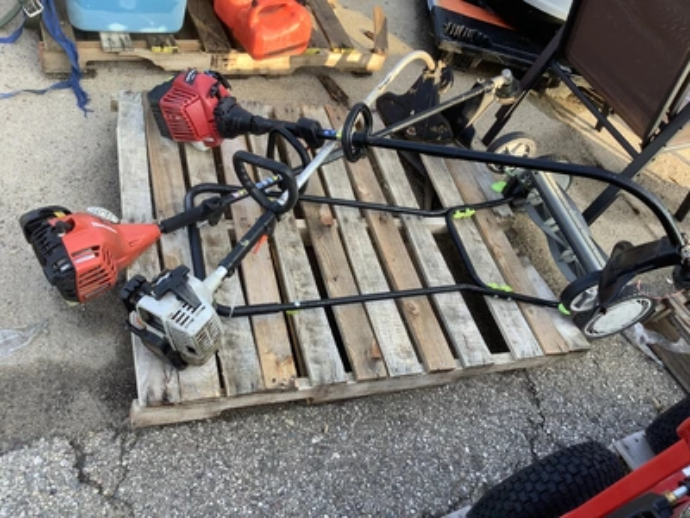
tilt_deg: -49.0
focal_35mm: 31
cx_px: 345
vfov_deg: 45.4
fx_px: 618
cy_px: 259
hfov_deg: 58.4
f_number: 2.4
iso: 40
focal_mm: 3.3
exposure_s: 1/120
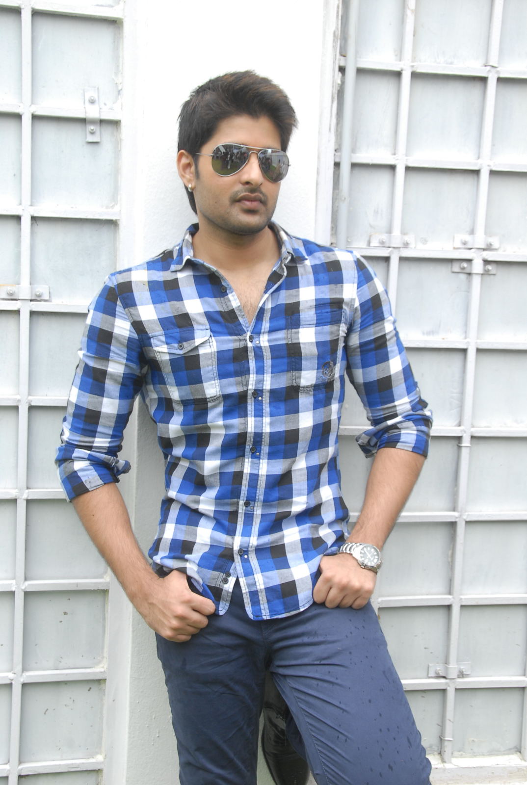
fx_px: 1049
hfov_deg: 28.2
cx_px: 264
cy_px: 392
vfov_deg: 41.0
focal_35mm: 48
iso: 320
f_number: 8
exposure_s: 1/125
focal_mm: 32
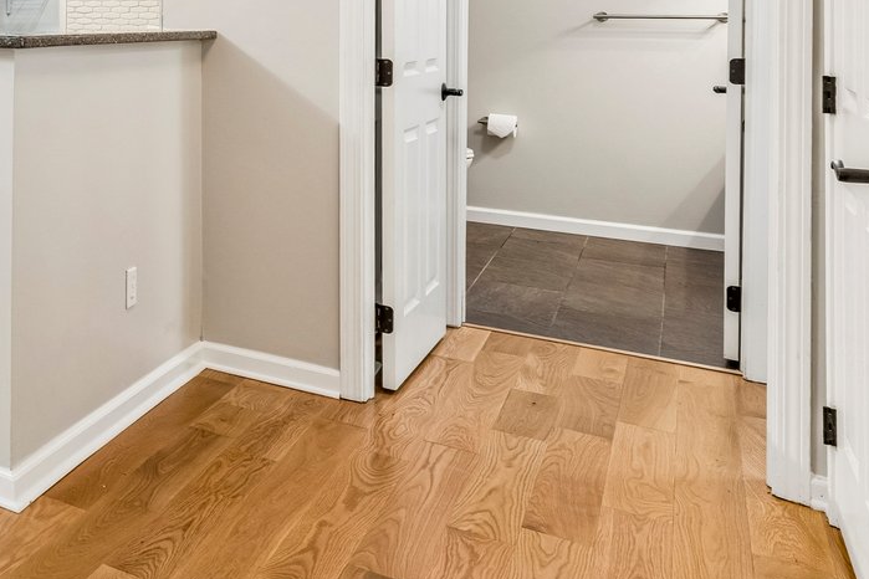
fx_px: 990
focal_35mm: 41
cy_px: 22
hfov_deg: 31.5
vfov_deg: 30.7
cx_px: -348
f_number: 5.6
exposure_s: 1/8
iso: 200
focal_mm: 14
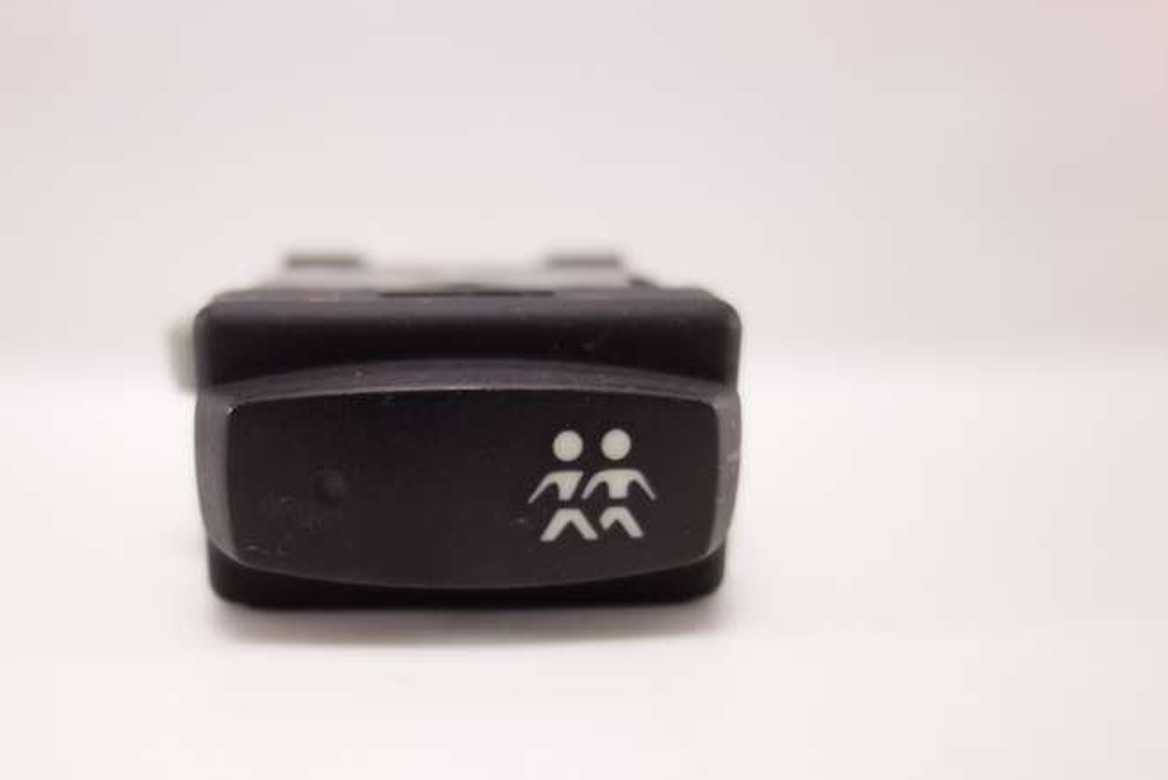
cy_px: 466
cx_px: 456
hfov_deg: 53.9
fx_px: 1136
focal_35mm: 35
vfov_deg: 37.7
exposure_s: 1/100
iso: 125
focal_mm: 10.4
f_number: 2.2
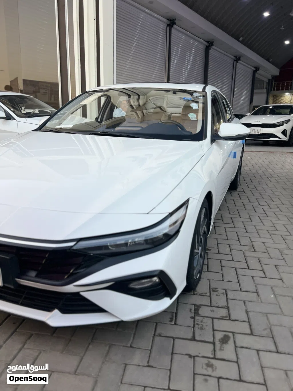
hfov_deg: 53.1
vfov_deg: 67.3
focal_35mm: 26
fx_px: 293
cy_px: 196
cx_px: 146
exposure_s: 1/260
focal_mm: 5.7
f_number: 1.5
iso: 40
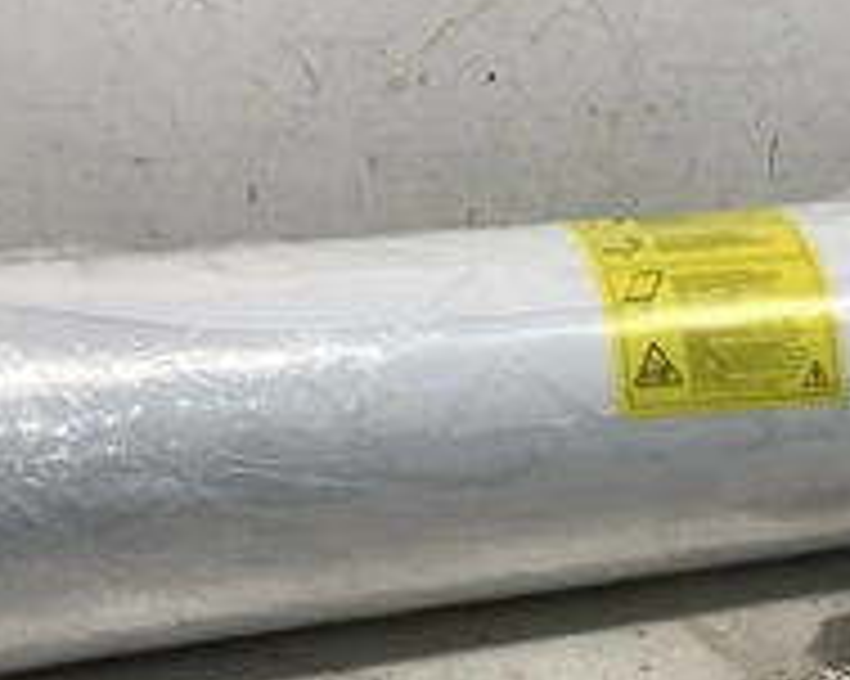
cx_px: 639
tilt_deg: -25.2
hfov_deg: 29.1
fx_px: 1609
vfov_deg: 23.8
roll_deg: +0.0
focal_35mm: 64
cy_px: 437
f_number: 2.4
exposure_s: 1/120
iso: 50
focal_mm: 3.3
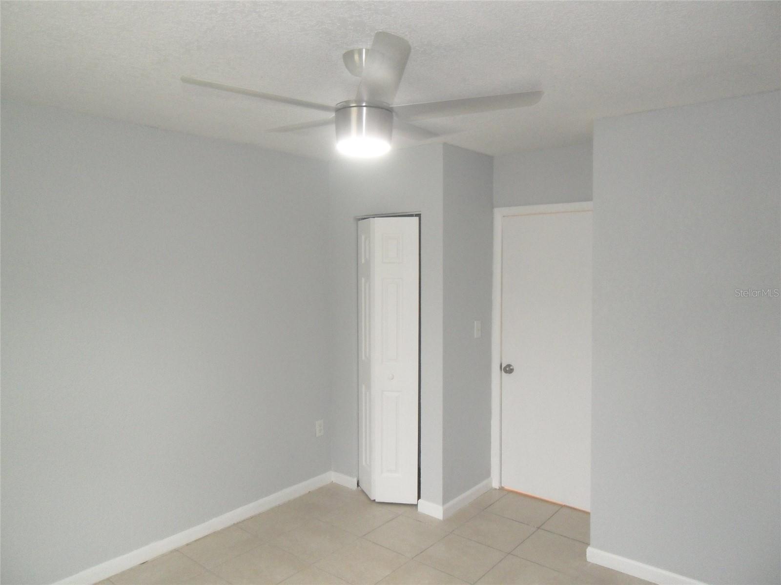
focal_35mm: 24
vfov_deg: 56.8
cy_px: 292
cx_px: 390
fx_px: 541
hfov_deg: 71.6
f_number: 2.8
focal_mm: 4.3
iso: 320
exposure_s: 1/45
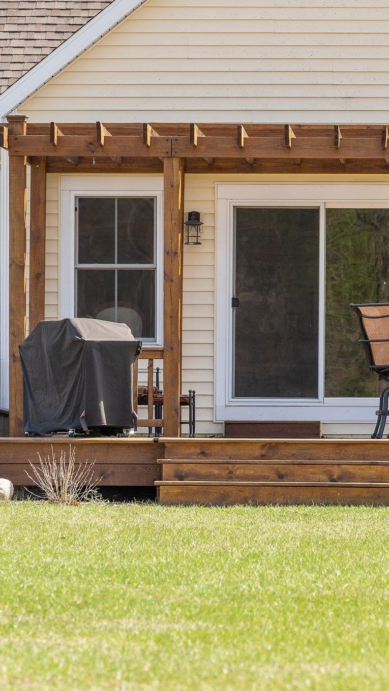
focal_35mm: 284
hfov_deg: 4.3
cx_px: 391
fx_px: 5208
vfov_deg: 7.6
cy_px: 346
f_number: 4.5
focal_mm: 180
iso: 100
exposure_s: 1/320
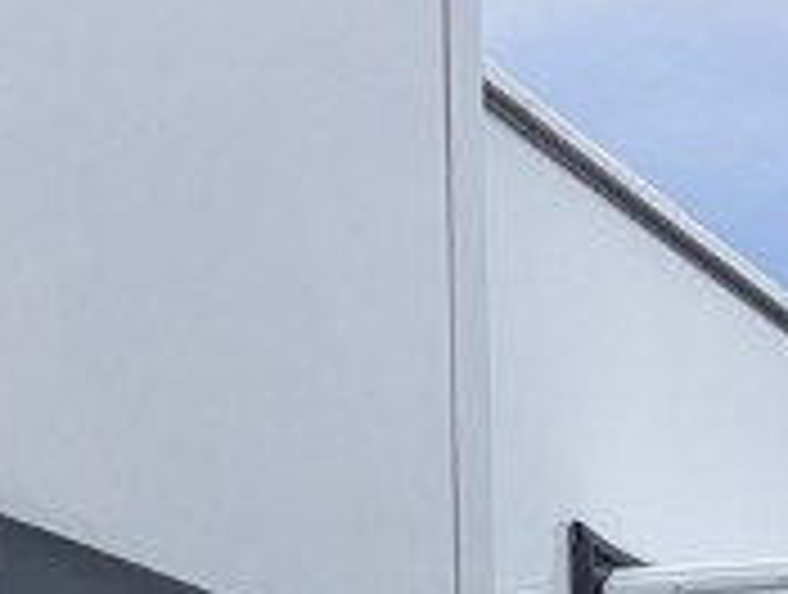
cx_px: -880
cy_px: 1134
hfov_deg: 9.5
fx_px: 4357
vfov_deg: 7.5
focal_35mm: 191
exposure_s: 1/2309
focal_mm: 6.81
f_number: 1.85
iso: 48
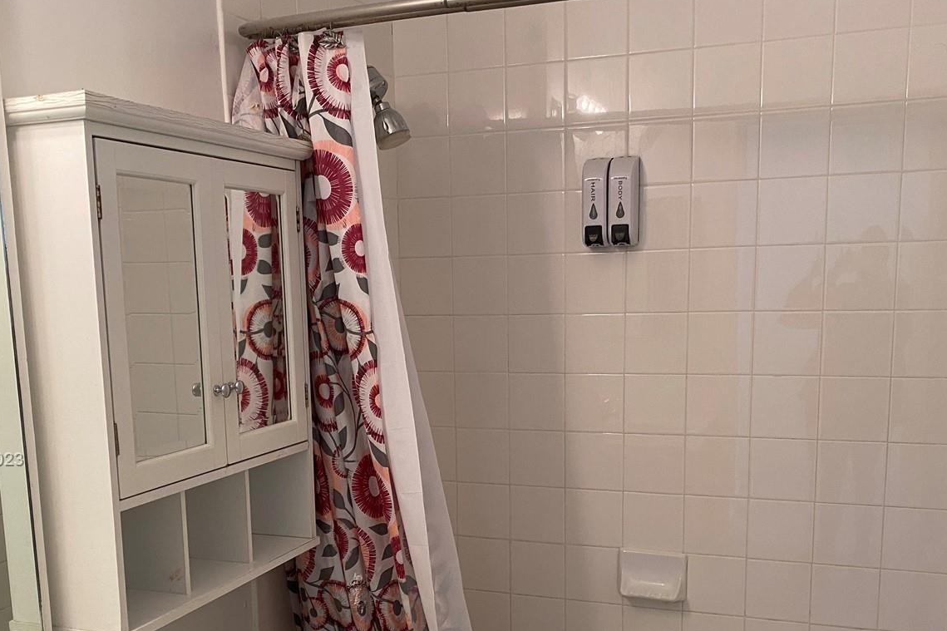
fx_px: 999
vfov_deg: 34.4
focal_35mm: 38
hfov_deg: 50.6
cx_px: 422
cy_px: 461
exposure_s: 1/60
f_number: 1.8
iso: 125
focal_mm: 4.25
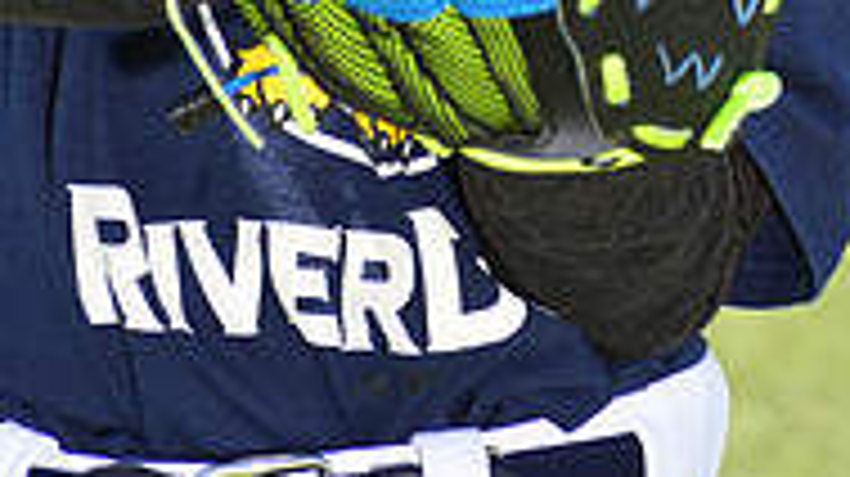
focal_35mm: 643
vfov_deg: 1.9
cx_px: 474
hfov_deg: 3.4
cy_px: -387
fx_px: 14482
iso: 250
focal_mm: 200
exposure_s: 1/250
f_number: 11
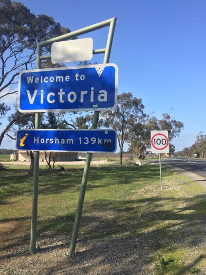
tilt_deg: +4.8
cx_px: 103
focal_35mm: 29
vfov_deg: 61.7
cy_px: 138
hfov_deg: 48.2
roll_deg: -1.4
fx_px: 230
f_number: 2.2
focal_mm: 4.15
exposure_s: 1/1236
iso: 32
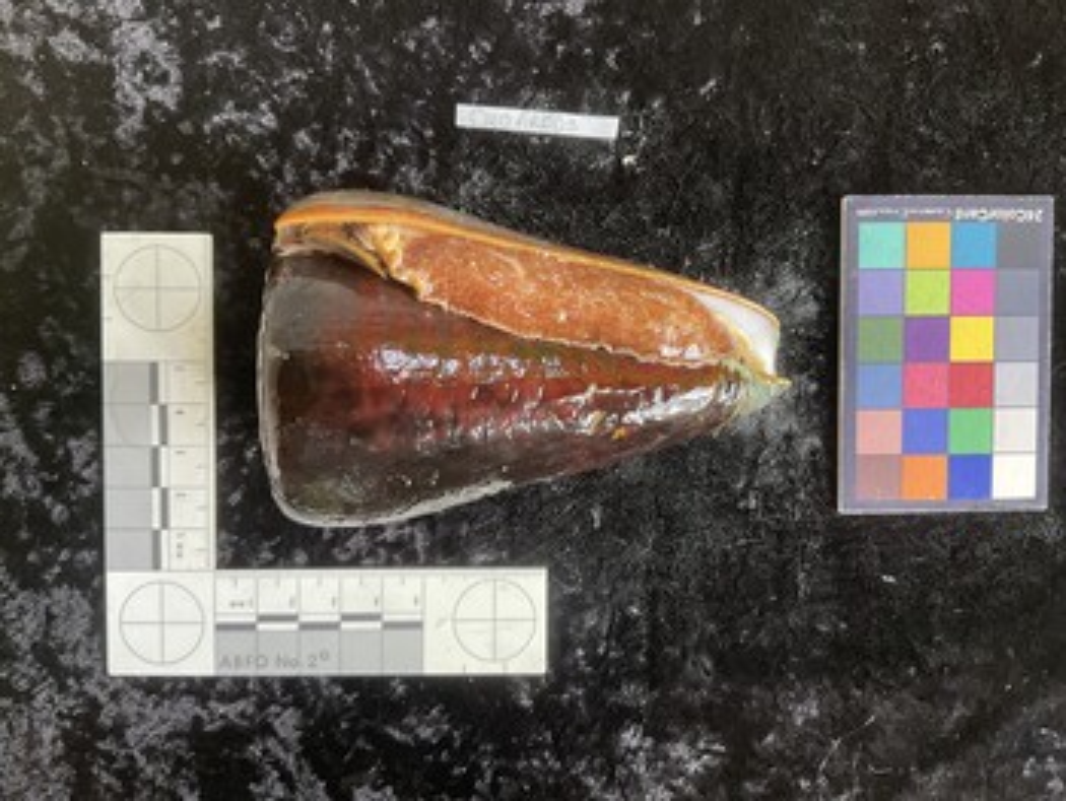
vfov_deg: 48.3
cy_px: 400
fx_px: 894
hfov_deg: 61.6
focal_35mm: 29
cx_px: 533
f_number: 1.8
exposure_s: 1/60
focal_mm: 3
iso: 80
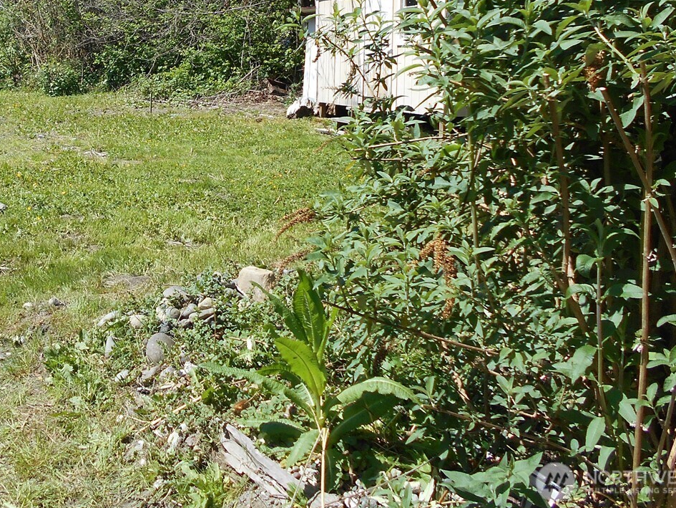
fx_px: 859
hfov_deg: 41.4
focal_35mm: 44
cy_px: 81
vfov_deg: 31.8
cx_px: 150
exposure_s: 1/640
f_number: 3.2
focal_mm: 4.6
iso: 80
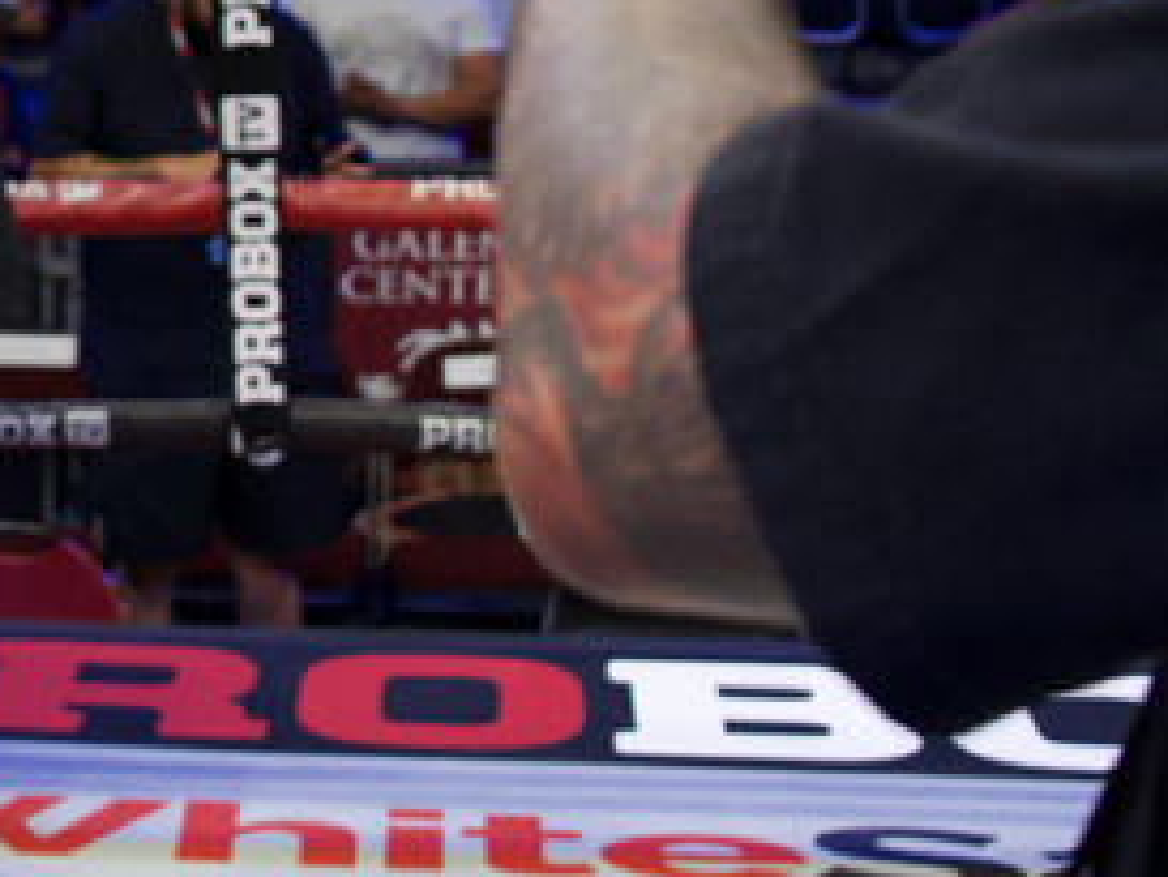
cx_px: -830
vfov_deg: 12.0
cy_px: -314
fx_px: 4017
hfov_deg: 14.8
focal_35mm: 119
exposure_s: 1/1250
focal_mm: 24
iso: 4000
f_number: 3.2
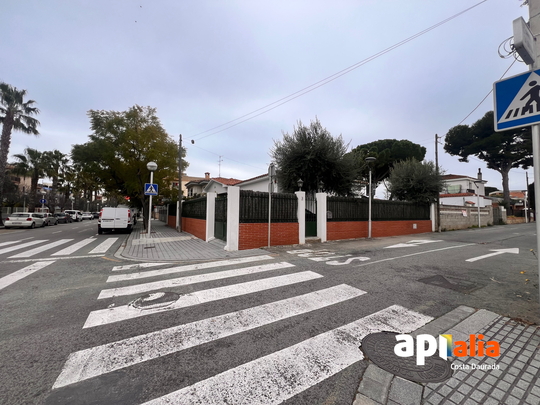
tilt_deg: +2.5
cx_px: 270
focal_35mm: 13
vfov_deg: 89.9
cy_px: 202
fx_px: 203
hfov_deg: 106.2
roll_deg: -0.9
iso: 32
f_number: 1.8
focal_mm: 1.57
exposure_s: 1/305
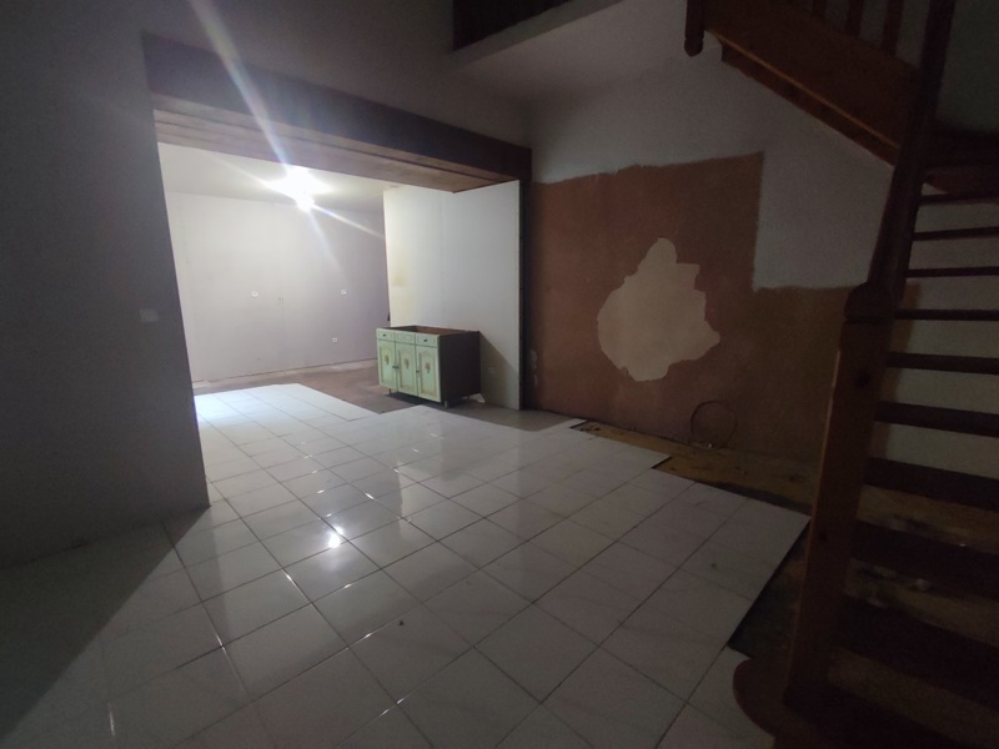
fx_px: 462
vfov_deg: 78.1
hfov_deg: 94.5
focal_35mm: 16
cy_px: 374
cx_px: 500
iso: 456
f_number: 2.2
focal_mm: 1.65
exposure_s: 1/20
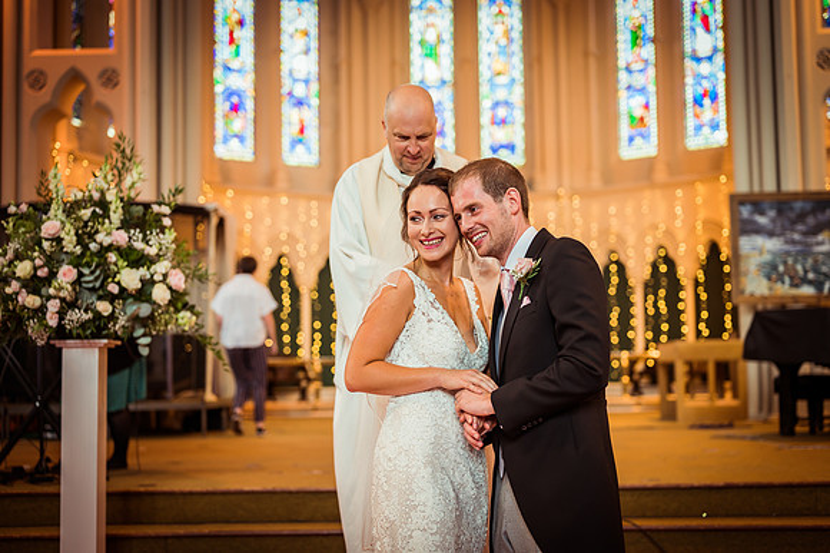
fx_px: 1152
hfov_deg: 39.6
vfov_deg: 27.0
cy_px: 276
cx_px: 415
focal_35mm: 50
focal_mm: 50
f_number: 2.2
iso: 560
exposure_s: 1/160
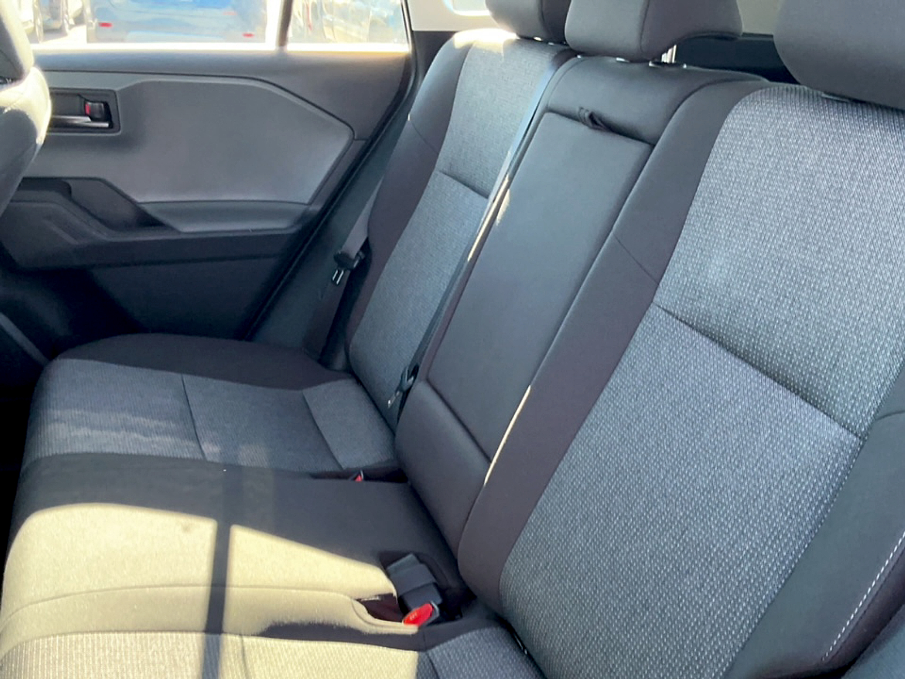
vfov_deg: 46.8
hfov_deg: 60.0
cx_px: 452
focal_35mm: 30
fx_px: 784
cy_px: 340
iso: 100
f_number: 1.8
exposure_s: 1/60
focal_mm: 3
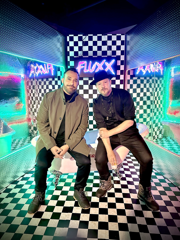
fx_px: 166
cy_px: 120
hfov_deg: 56.8
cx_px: 90
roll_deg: +0.4
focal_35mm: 24
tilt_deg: -9.8
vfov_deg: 71.6
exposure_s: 1/42
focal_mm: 6.86
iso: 1000
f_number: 1.78
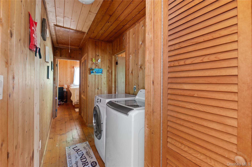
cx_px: 126
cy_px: 84
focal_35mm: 16
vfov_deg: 73.7
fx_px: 112
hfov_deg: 96.8
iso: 640
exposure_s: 1.6
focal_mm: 16
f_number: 7.1
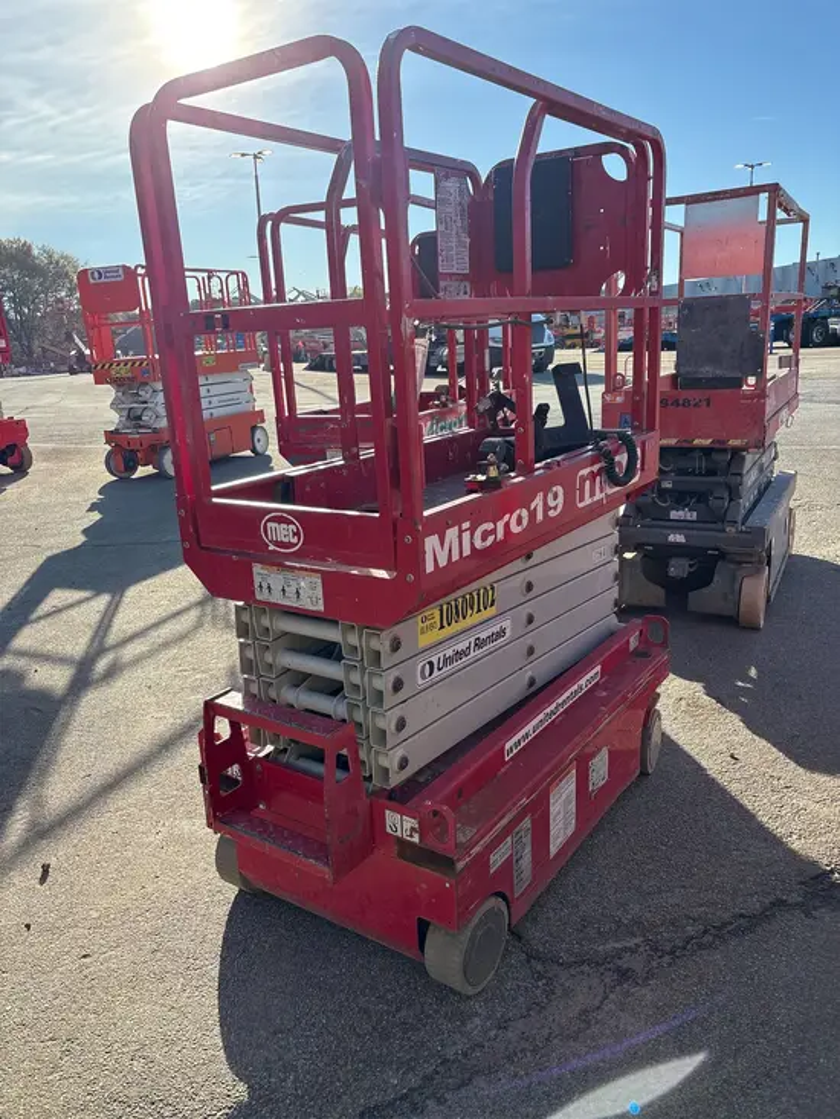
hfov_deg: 53.1
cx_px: 420
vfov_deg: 67.3
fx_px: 841
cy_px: 560
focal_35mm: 26
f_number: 1.6
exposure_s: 1/2364
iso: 64
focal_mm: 5.96
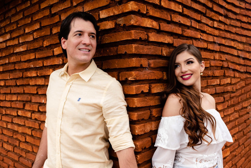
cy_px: 84
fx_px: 244
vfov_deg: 38.0
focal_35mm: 35
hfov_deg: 54.4
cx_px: 126
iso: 100
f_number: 2
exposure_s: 1/250
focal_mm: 23
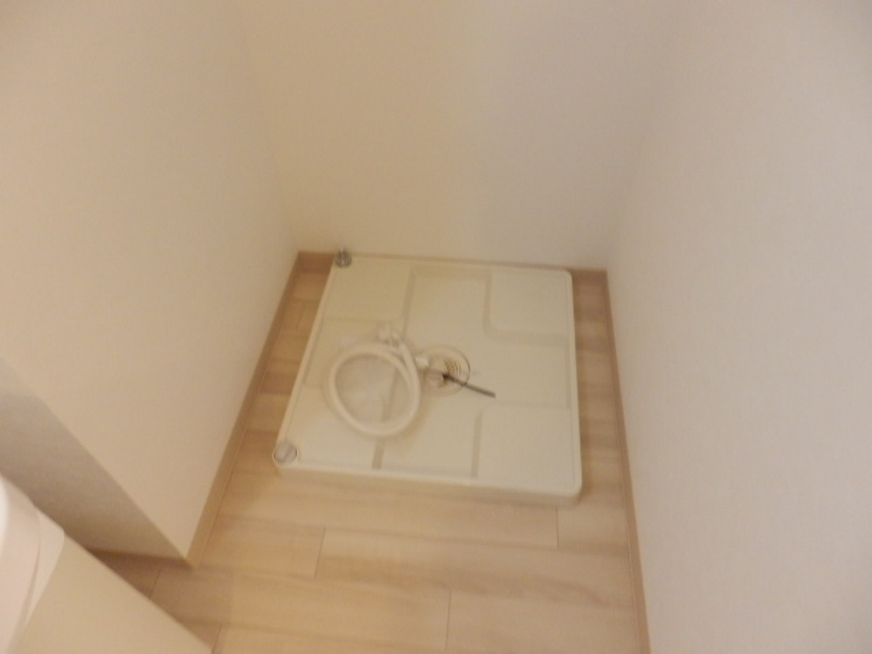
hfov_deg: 71.6
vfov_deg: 56.8
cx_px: 436
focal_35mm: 24
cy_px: 327
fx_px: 605
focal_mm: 4.2
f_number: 3
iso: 800
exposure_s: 1/20
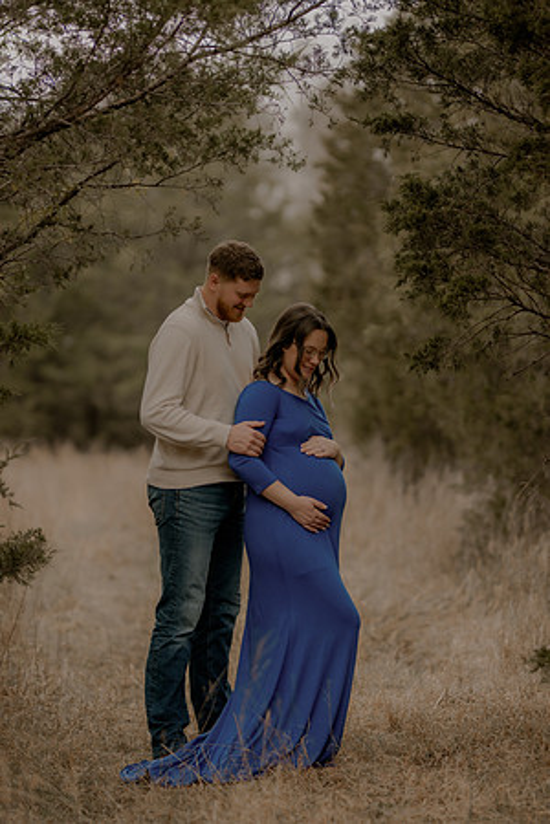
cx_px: 275
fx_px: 2910
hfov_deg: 10.8
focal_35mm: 127
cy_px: 412
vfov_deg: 16.1
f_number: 1.4
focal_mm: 85
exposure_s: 1/1250
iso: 200
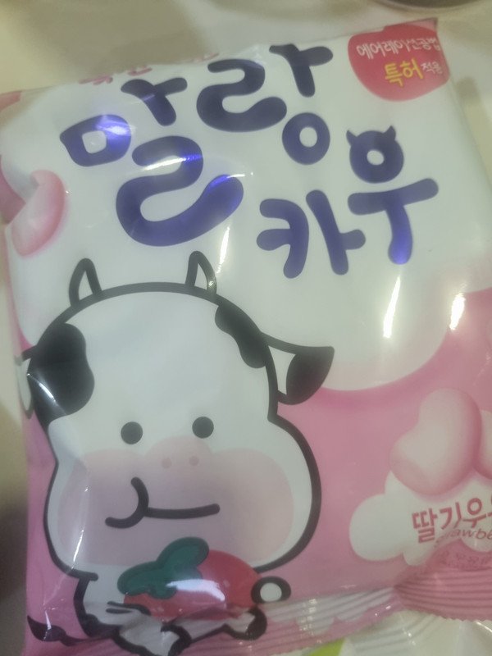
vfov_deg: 67.3
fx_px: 493
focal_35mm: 26
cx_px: 246
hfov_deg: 53.1
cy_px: 328
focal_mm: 5.4
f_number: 1.8
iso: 250
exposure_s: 1/40
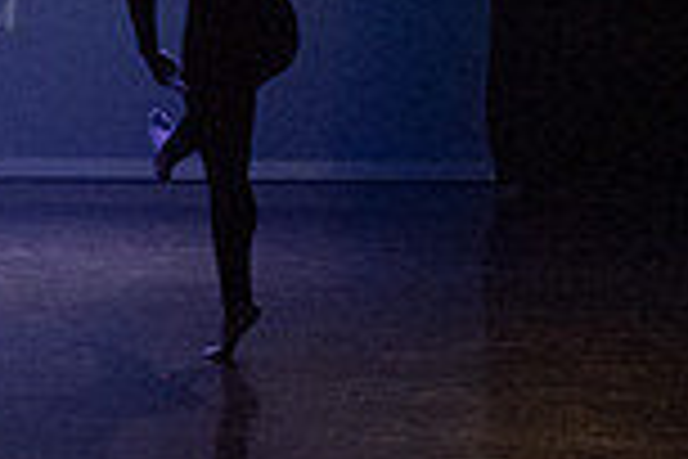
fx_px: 4605
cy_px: 2
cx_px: -399
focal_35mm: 241
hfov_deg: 8.3
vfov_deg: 5.7
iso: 4000
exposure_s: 1/250
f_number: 3.2
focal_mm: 49
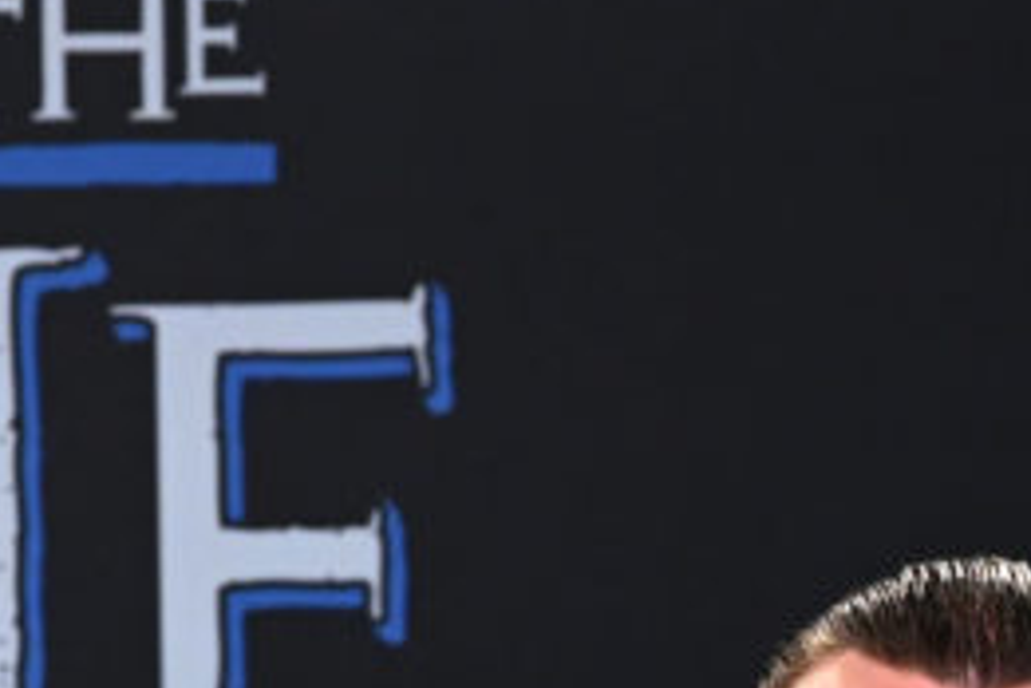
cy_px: 1000
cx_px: 32
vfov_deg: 2.1
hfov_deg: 3.2
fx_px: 18728
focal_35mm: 654
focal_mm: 150
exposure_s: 1/200
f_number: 4.5
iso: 4000
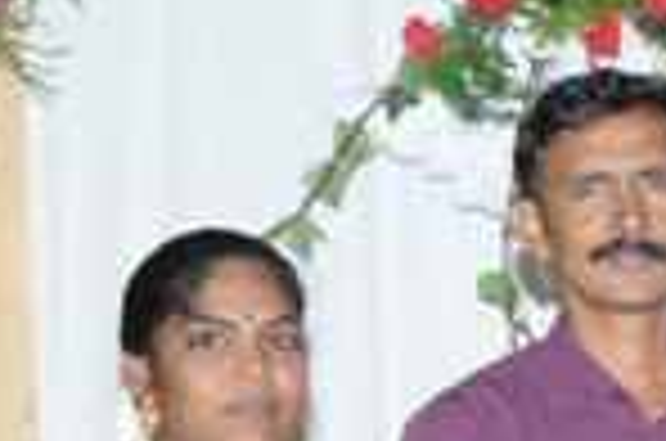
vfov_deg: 5.5
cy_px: 936
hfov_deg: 7.9
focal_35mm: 244
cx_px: 1523
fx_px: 4504
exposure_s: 1/100
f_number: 8
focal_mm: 32
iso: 320
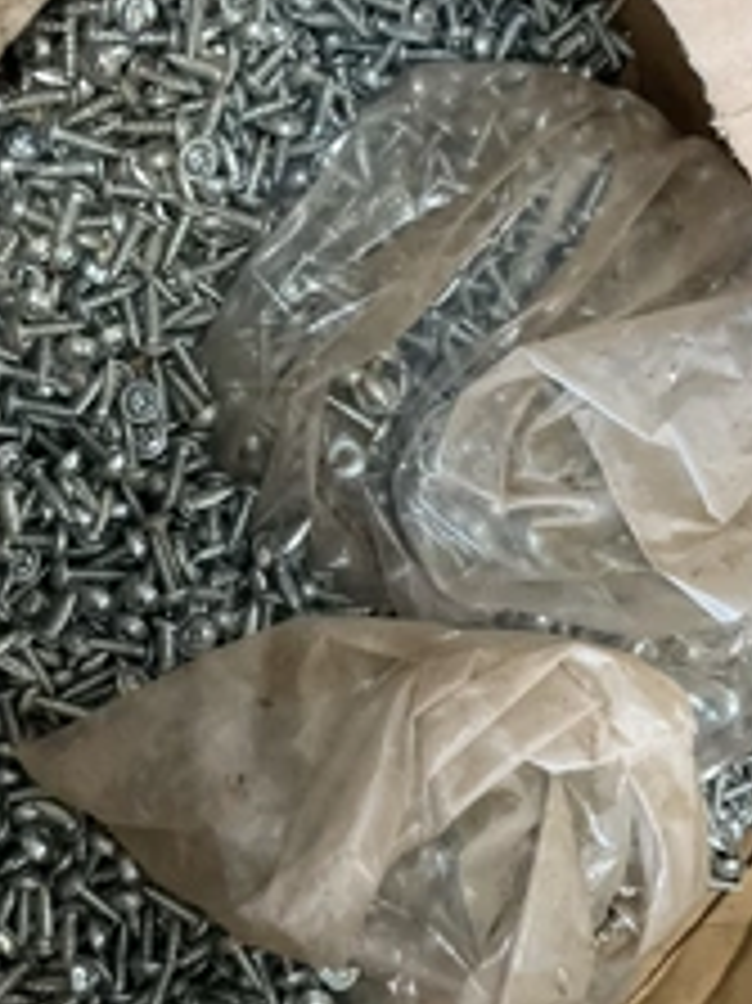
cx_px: 266
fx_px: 1508
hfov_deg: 27.9
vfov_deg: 36.7
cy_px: 396
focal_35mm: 52
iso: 200
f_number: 1.8
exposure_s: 1/60
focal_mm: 3
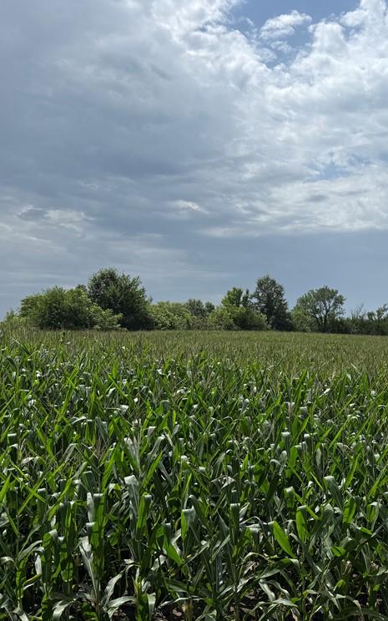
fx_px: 592
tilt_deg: +1.6
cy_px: 305
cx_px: 368
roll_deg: +1.2
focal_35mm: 35
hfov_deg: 33.8
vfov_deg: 55.3
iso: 80
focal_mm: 6.76
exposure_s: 1/10309
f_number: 1.78
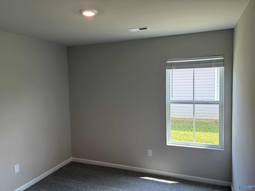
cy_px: 96
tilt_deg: -4.5
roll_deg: +1.5
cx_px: 128
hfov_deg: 67.3
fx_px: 192
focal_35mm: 26
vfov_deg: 53.1
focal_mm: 5.96
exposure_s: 1/196
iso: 64
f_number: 1.6
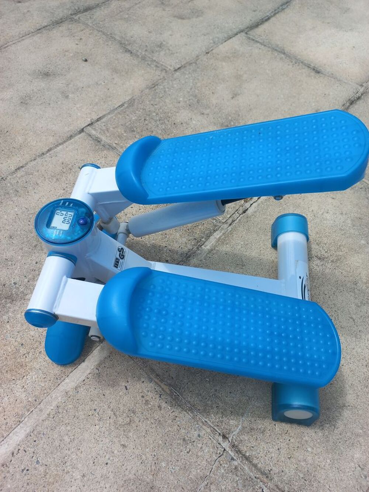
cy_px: 246
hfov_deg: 54.9
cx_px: 184
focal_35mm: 25
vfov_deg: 69.4
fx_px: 355
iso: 25
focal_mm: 4.6
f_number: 1.8
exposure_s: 1/665
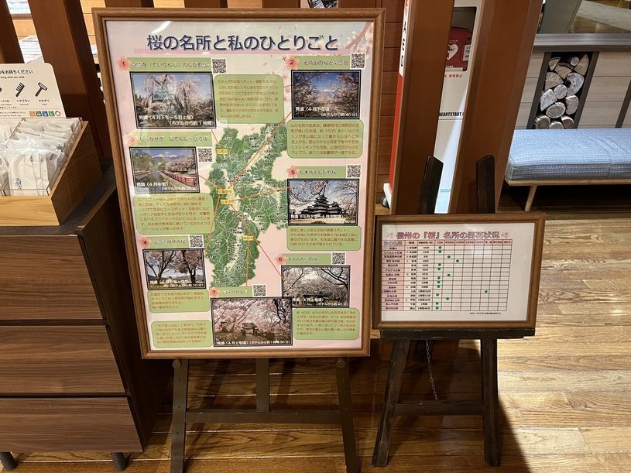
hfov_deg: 67.3
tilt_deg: -32.0
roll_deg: +0.4
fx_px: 474
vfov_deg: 53.1
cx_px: 316
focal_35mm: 26
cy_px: 236
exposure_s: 1/40
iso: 400
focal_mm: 5.7
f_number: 1.5
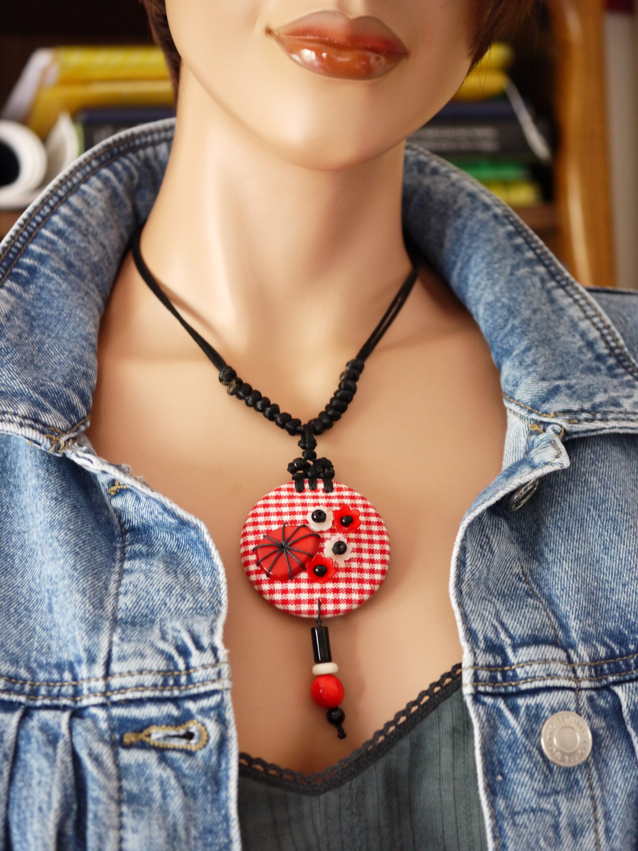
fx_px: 1474
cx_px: 319
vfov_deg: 32.2
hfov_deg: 24.4
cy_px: 426
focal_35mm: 60
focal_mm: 30
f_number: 2.8
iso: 800
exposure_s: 1/13
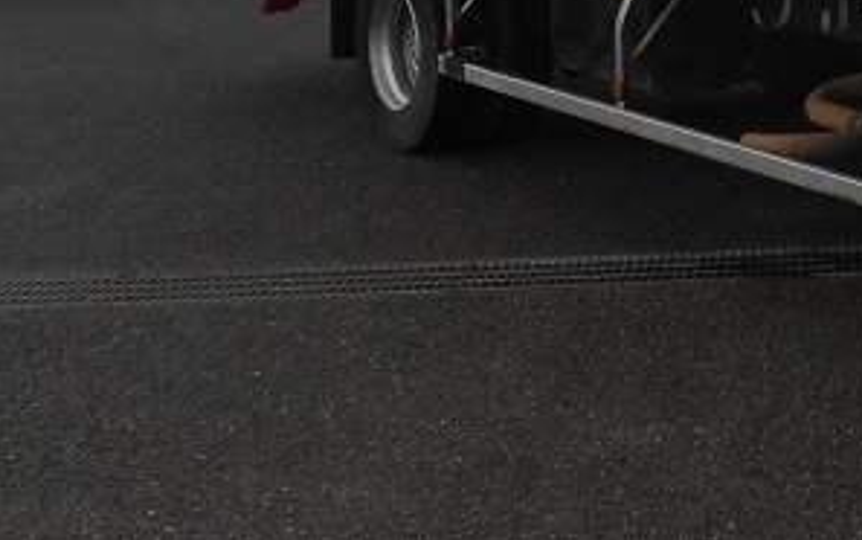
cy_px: -308
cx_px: 1135
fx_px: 2233
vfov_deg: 12.9
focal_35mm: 95
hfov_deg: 20.0
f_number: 3.9
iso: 80
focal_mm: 6
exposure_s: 1/80
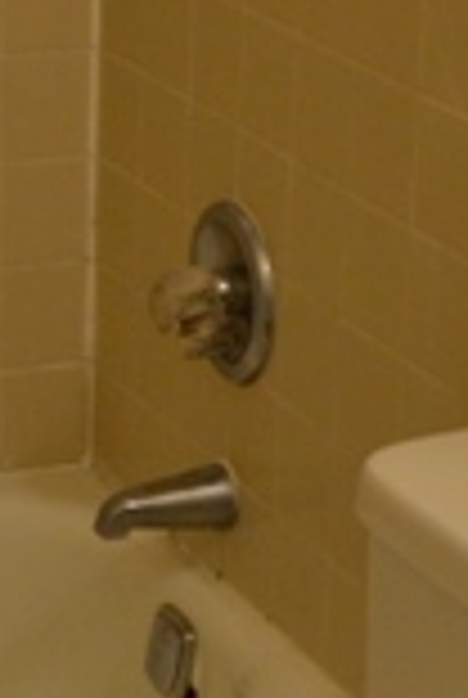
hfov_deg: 9.8
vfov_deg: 14.7
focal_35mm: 139
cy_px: 338
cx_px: -43
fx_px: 2698
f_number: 3.5
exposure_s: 1/15
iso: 800
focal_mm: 18
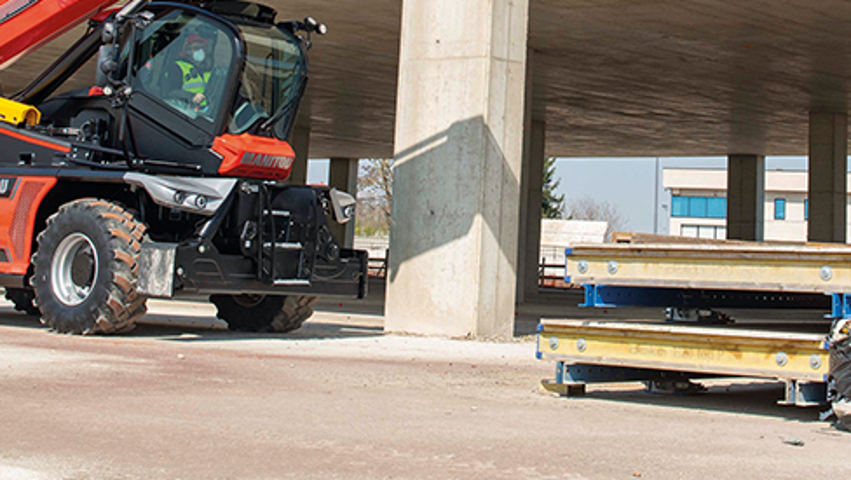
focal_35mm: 74
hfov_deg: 28.5
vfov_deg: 16.0
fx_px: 1671
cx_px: 514
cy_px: -24
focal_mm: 32
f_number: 9
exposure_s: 1/400
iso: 400
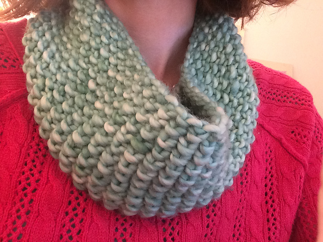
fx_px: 289
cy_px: 121
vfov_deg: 45.4
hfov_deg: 58.4
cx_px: 162
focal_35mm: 31
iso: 400
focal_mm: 2.15
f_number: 2.4
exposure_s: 1/17
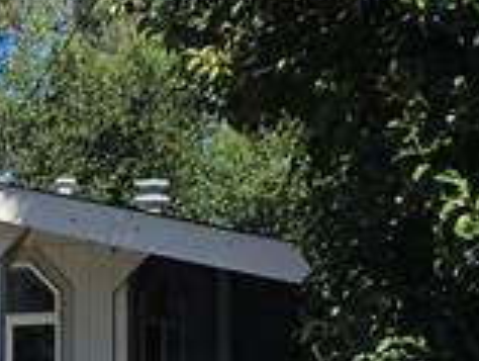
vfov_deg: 9.9
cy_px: 413
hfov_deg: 12.3
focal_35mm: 149
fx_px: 2065
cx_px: -321
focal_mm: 6.3
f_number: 1.7
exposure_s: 1/827
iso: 12
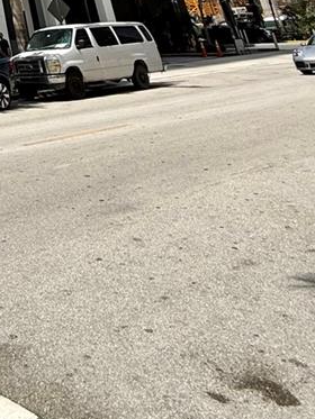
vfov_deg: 28.3
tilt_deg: +26.0
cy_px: -203
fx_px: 546
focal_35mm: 45
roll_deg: +2.6
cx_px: -169
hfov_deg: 24.4
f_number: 2.2
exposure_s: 1/888
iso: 50
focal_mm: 2.22
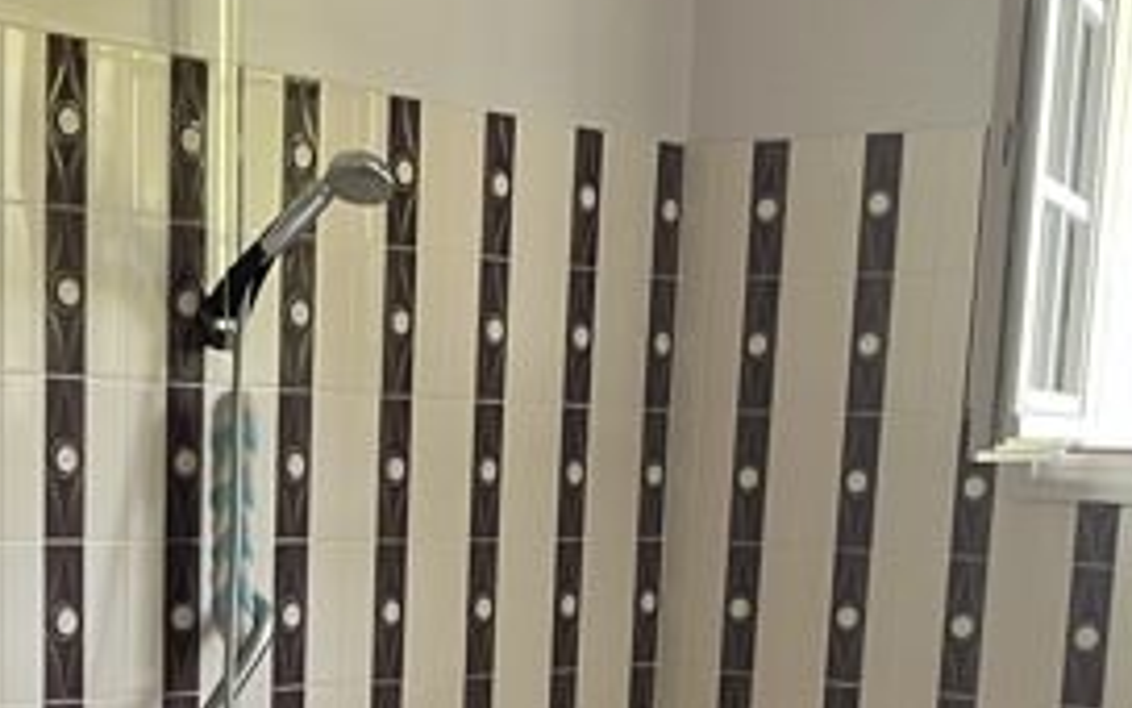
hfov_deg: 25.4
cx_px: 400
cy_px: 916
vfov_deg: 15.4
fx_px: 2499
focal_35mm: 81
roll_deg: -1.8
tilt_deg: -10.3
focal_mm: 5.1
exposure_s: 1/92
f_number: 1.6
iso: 125
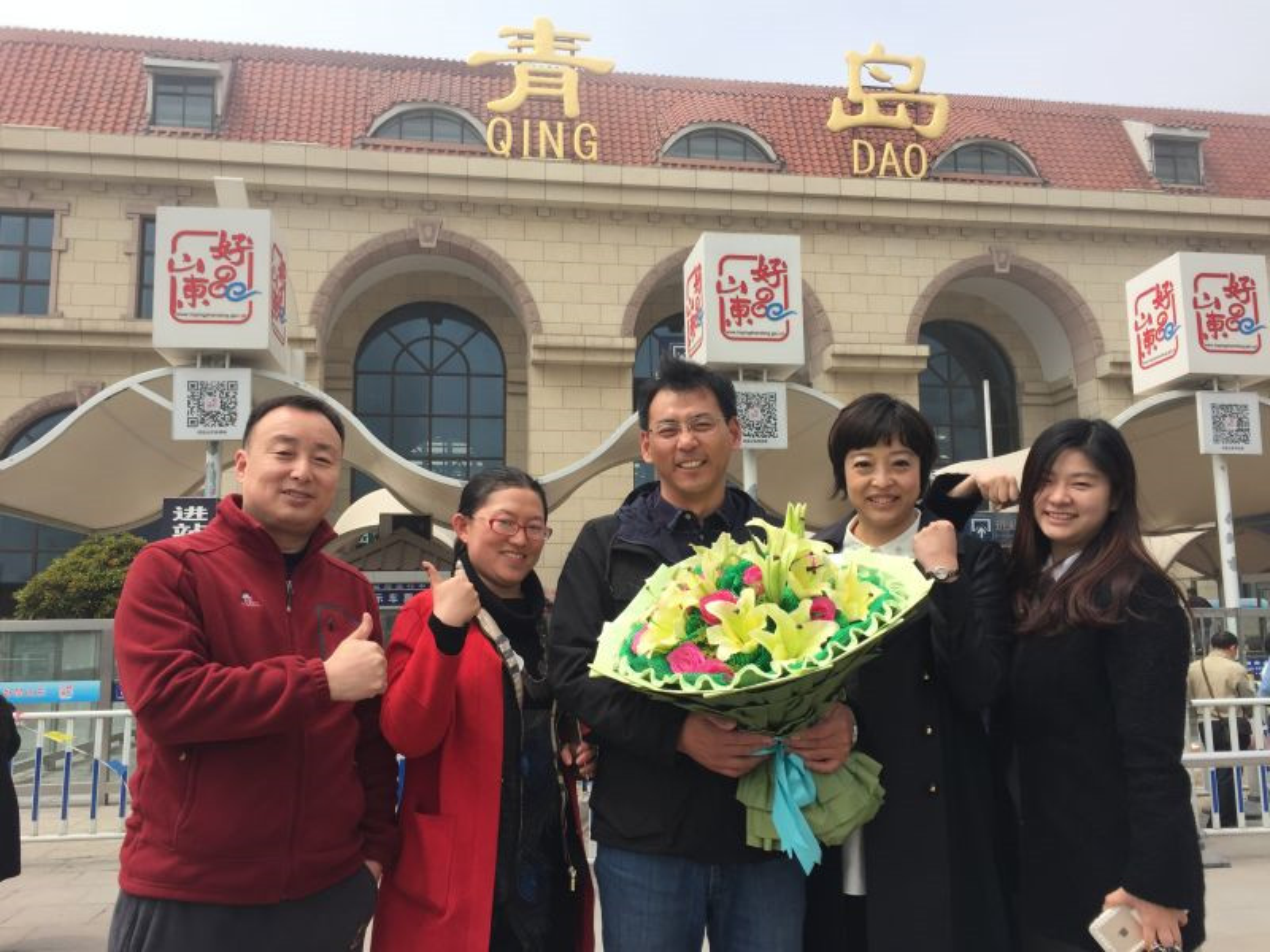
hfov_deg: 61.7
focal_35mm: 29
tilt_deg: +8.1
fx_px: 1064
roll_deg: -0.2
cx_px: 635
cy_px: 476
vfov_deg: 48.2
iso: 32
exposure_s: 1/1464
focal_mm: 4.15
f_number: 2.2
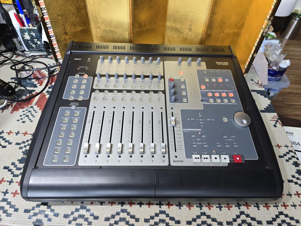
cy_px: 113
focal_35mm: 23
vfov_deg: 58.9
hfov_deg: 73.9
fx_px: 200
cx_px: 150
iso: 320
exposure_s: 1/120
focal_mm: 6.3
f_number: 1.7
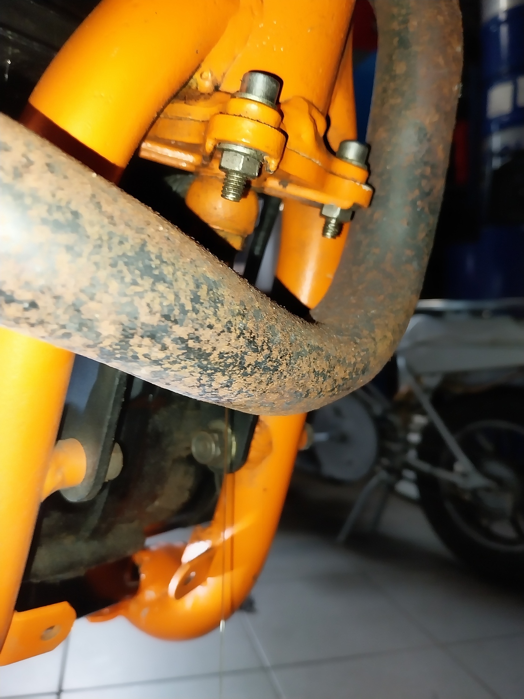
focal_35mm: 26
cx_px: 262
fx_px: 525
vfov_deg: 67.3
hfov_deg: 53.1
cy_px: 350
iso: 80
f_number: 1.8
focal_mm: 4
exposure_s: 1/50
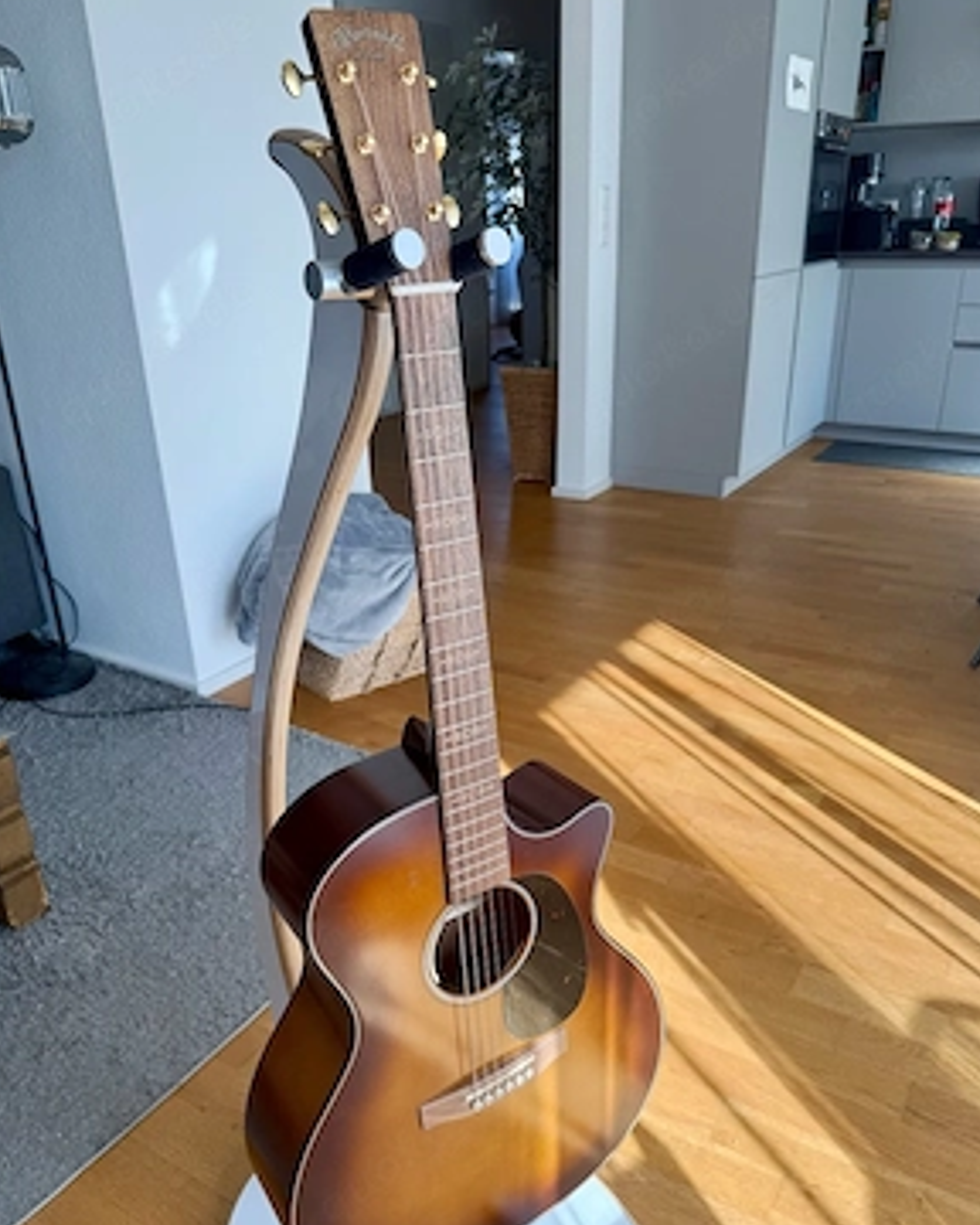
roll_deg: +1.5
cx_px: 490
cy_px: 653
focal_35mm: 26
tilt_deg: -24.0
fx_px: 943
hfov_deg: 54.9
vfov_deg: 66.0
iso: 64
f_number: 1.78
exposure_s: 1/217
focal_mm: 6.76
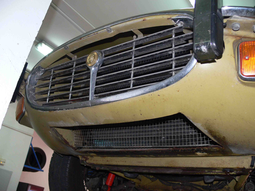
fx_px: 258
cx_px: 128
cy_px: 96
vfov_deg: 40.7
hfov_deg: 52.6
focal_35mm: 35
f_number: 2.8
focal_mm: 7.4
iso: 100
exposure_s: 1/30
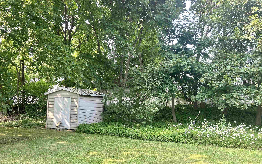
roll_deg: -0.6
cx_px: 130
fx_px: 200
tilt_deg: +4.9
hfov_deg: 66.5
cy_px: 90
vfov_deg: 44.5
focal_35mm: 28
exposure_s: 1/327
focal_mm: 5.7
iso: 50
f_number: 1.5
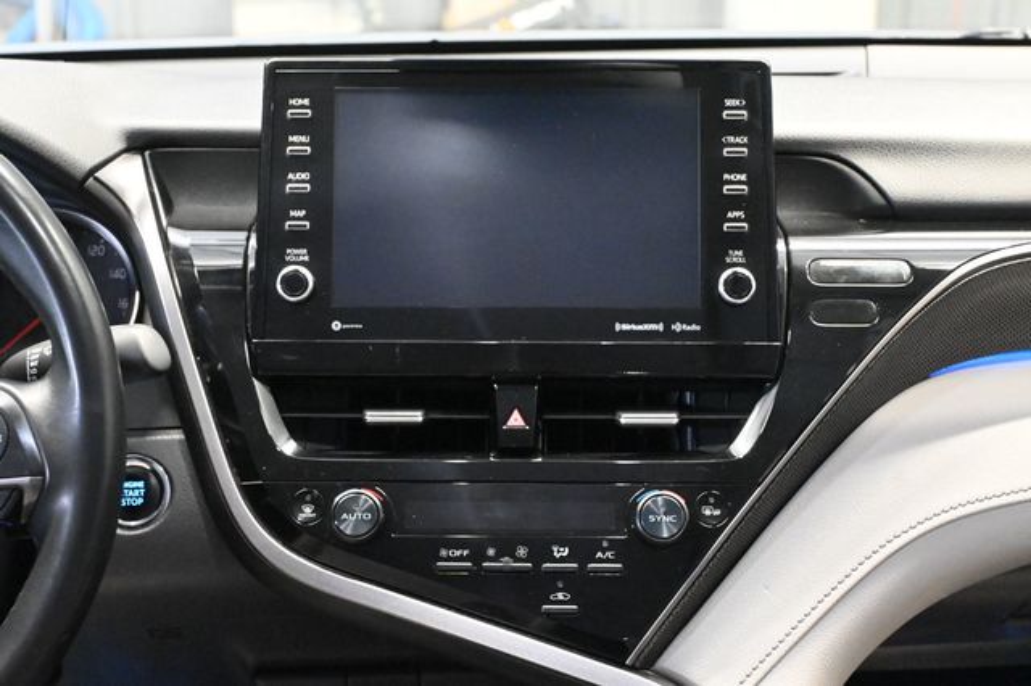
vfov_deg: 22.1
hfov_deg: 32.6
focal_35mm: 62
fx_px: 1760
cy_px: 343
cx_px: 516
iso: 12800
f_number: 5.6
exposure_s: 1/15
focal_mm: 41
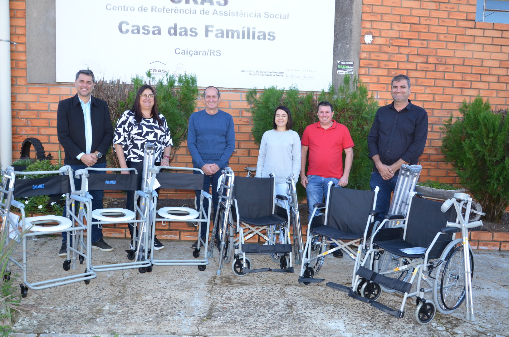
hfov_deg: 59.6
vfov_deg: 41.5
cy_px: 168
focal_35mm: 32
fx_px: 444
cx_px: 254
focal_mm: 21
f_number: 6.3
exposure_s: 1/250
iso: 640
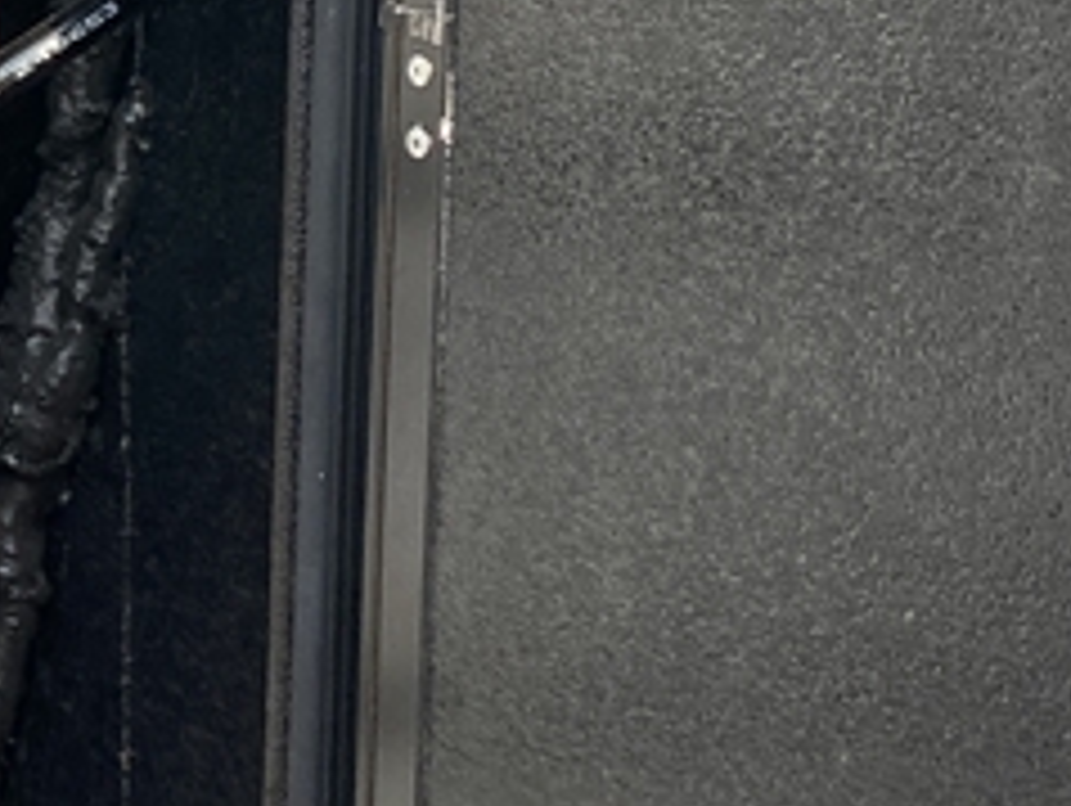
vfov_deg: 11.3
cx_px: -374
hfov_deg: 14.3
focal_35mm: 131
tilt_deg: -12.5
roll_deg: +0.4
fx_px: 4057
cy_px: 77
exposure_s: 1/1701
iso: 32
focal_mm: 4.25
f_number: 1.8
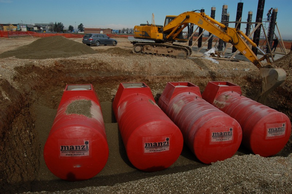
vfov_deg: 47.9
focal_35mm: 27
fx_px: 219
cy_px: 97
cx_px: 146
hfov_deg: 67.4
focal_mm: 18
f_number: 22
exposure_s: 1/25
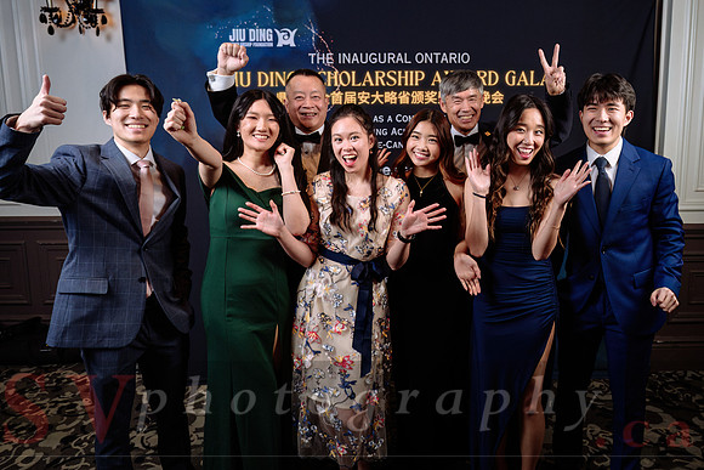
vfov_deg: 45.6
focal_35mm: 28
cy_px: 192
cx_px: 417
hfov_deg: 64.2
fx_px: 556
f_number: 5
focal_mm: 24
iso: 500
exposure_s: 1/125
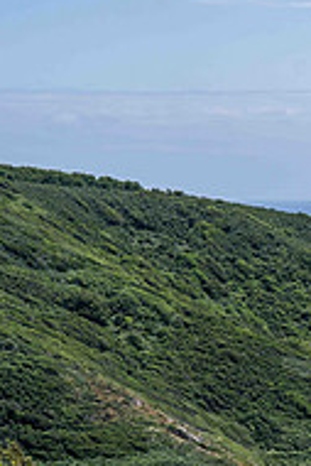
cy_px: 460
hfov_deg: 6.2
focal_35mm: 214
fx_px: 2768
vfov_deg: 9.5
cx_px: 703
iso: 160
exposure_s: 1/500
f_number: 8
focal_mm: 70
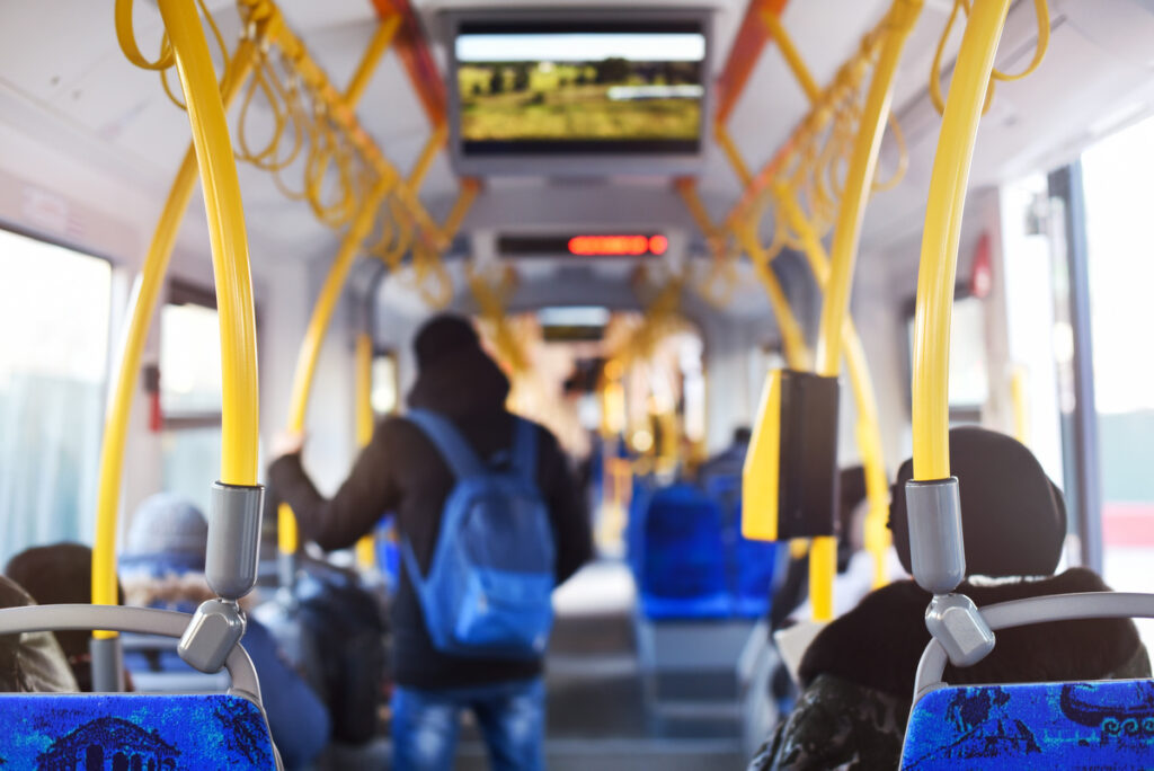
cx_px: 577
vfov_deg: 27.0
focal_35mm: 50
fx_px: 1604
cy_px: 386
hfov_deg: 39.6
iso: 900
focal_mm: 50
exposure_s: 1/200
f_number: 2.5
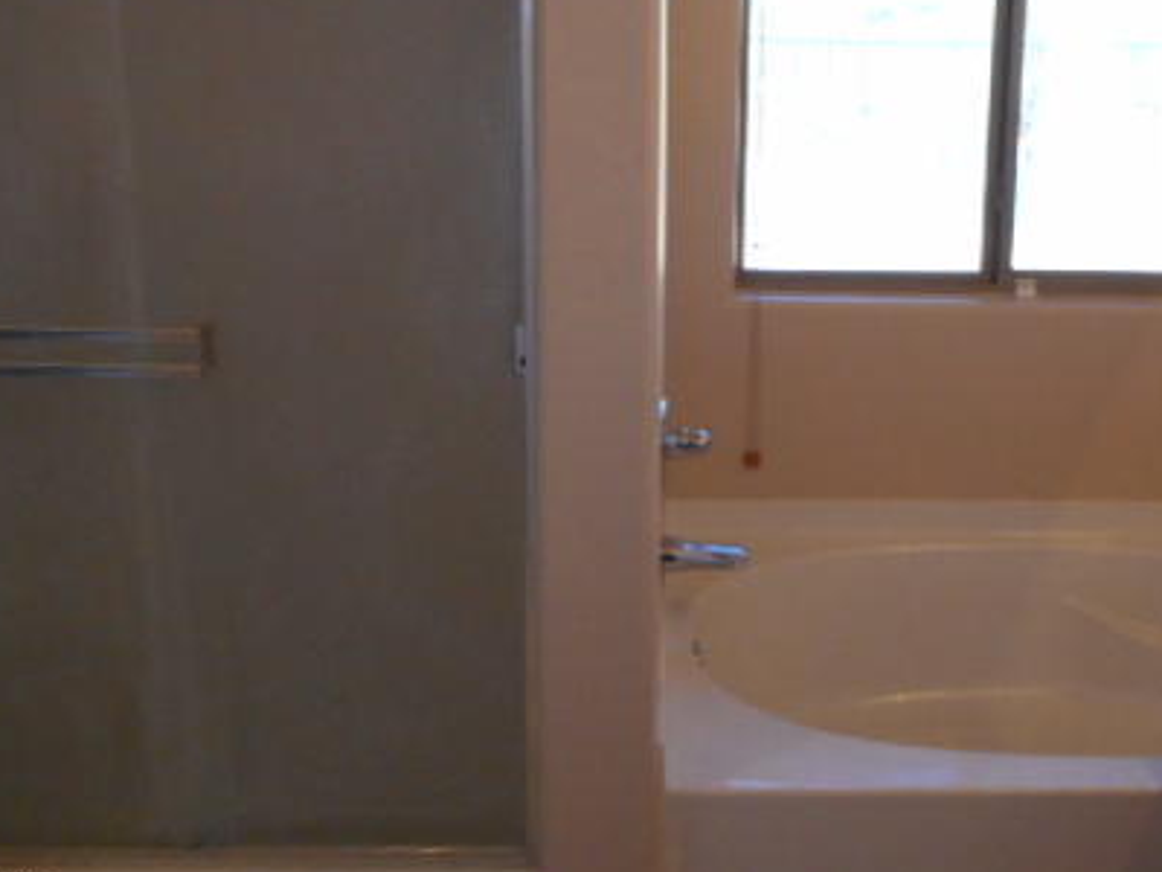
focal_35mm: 40
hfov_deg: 46.5
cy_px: 262
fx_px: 1343
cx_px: 712
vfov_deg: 35.5
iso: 360
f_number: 3.7
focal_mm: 4.5
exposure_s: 1/30
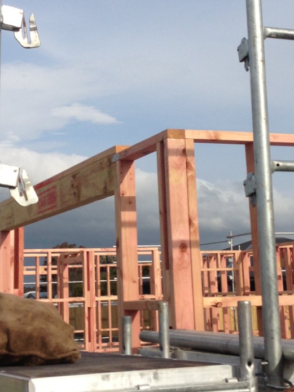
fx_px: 861
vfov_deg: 25.4
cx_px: 124
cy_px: 109
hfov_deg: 19.4
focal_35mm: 76
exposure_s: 1/2358
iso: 50
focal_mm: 4.13
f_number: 2.4
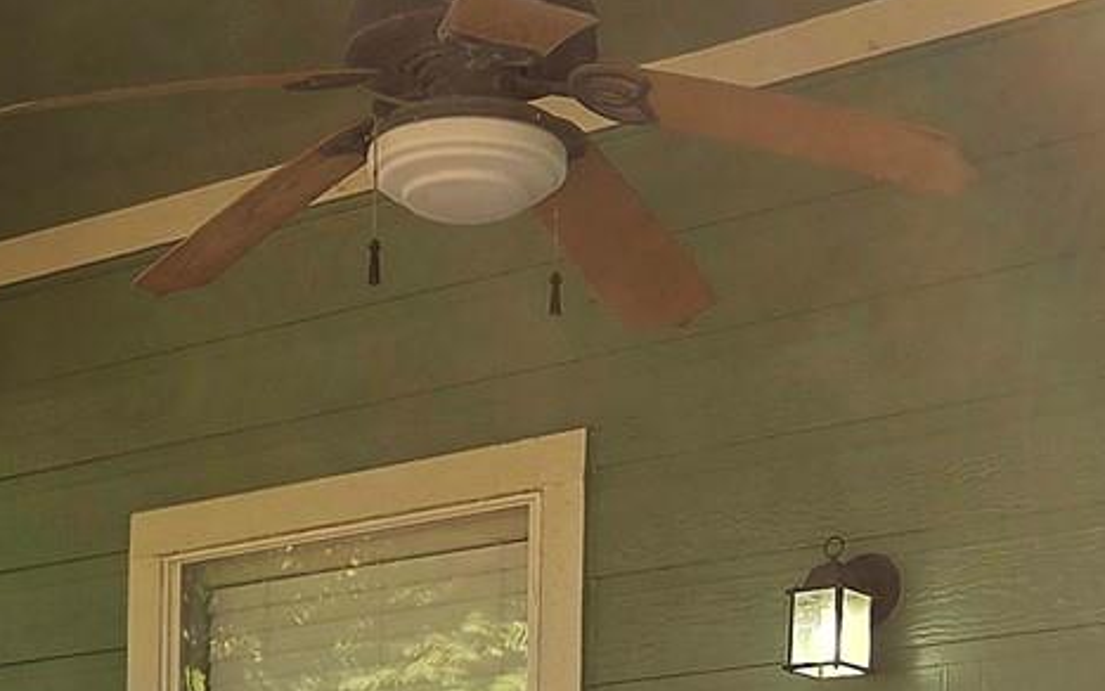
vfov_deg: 11.6
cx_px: 357
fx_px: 3223
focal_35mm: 107
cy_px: 1079
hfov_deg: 19.4
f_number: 1.8
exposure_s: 1/182
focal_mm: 5.4
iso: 32
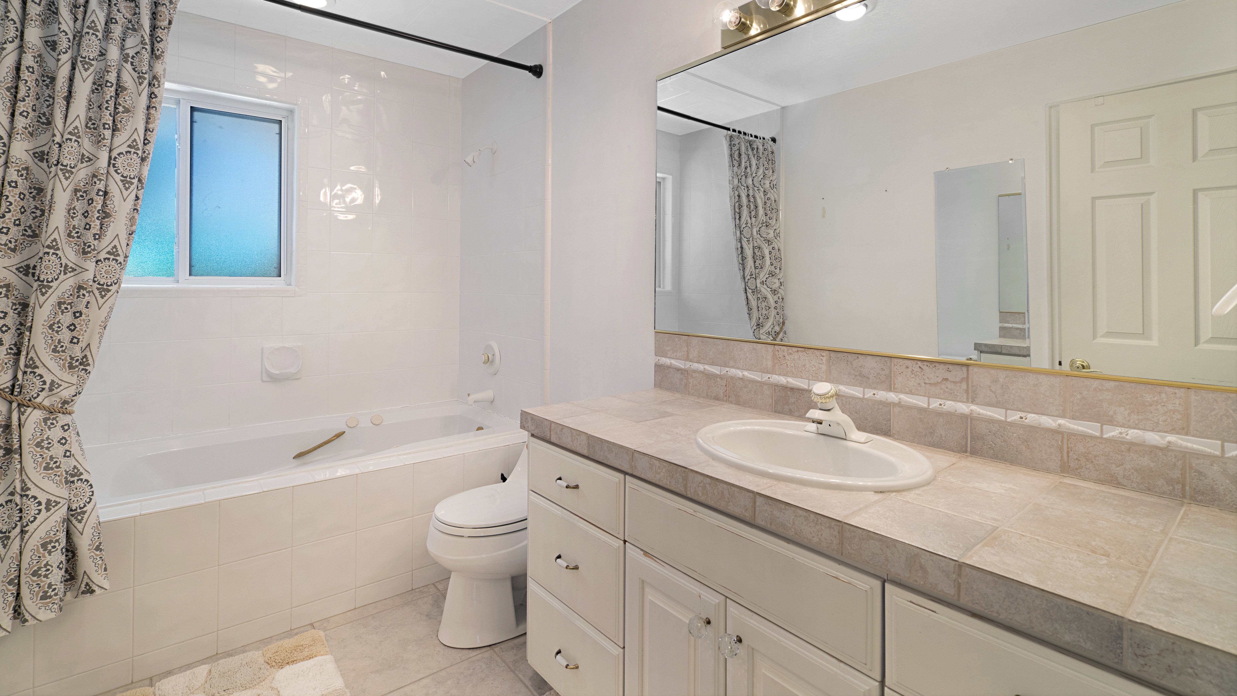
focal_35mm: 17
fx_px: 558
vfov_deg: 63.4
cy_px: 279
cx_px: 611
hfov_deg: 95.9
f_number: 9
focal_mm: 16
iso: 320
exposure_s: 1/4
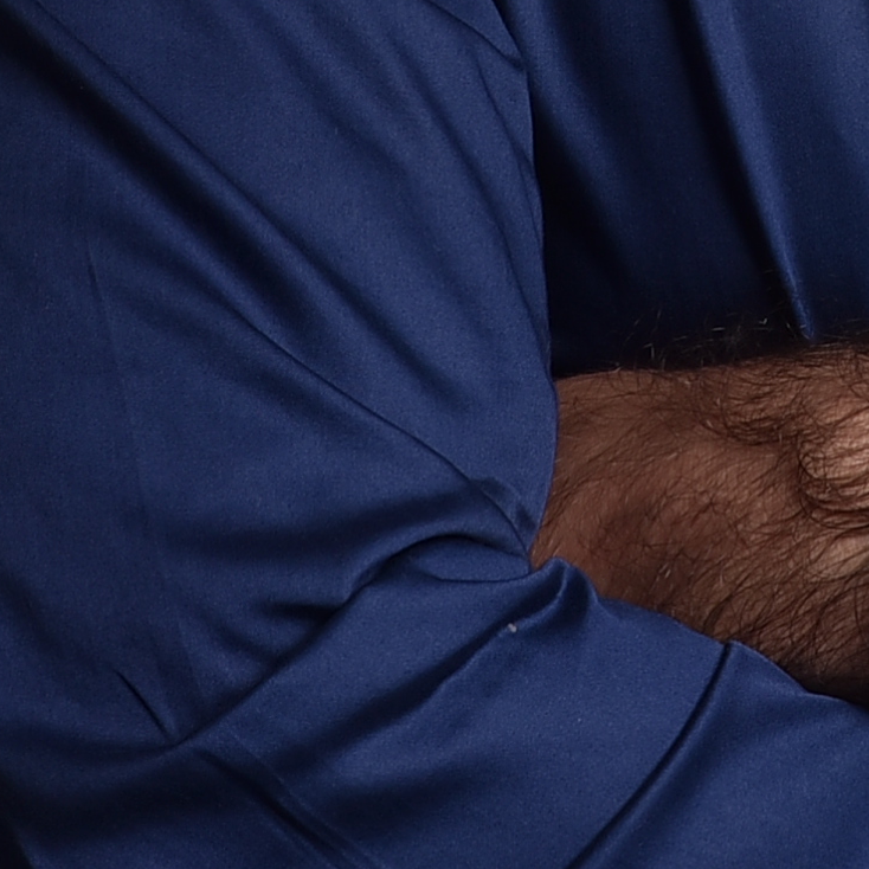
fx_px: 12610
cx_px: 799
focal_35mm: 444
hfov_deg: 3.9
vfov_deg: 3.9
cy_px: -643
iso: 200
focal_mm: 85
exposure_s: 1/160
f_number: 16
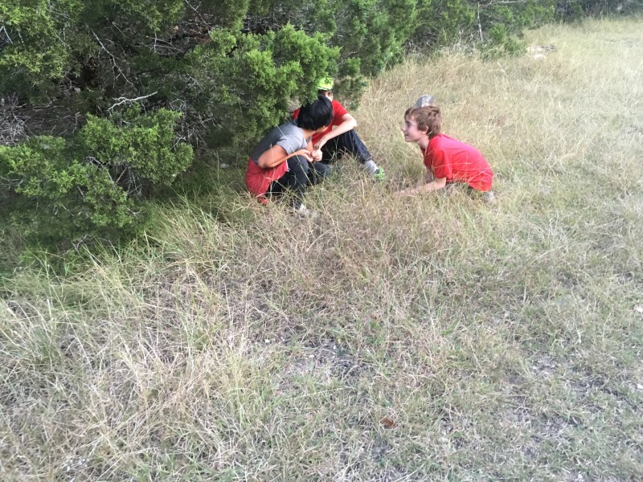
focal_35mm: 29
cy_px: 241
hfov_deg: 61.7
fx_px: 539
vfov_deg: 48.2
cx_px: 322
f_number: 2.2
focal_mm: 4.15
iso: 200
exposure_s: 1/15
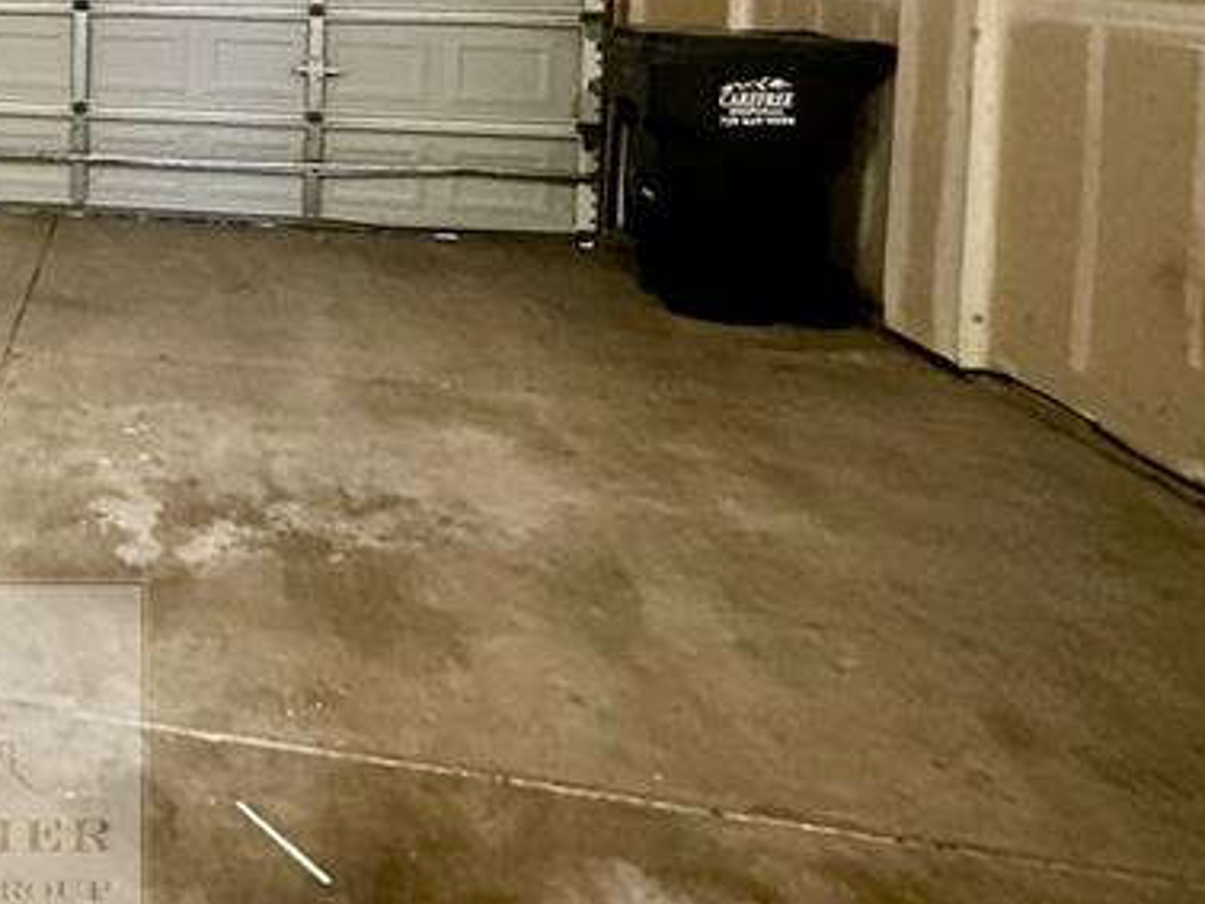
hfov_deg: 39.3
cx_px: -147
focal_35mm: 38
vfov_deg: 34.2
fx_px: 1323
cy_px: -14
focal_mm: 2.22
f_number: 2.2
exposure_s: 1/40
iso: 1000
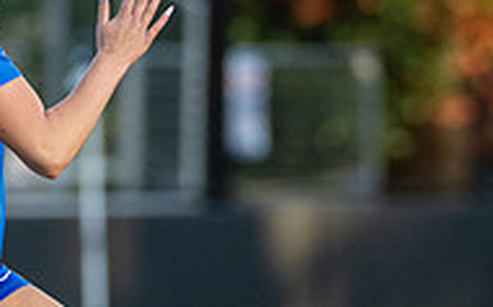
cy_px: 376
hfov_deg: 1.8
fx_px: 15975
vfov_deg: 1.1
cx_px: 101
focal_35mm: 1190
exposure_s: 1/1000
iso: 1600
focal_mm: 310
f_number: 4
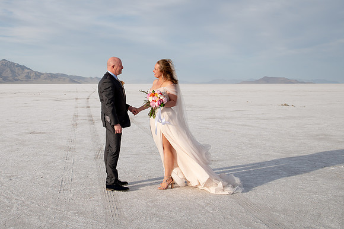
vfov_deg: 26.0
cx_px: 116
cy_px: 76
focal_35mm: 52
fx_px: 493
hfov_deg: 38.1
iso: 200
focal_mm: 38
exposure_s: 1/800
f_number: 8
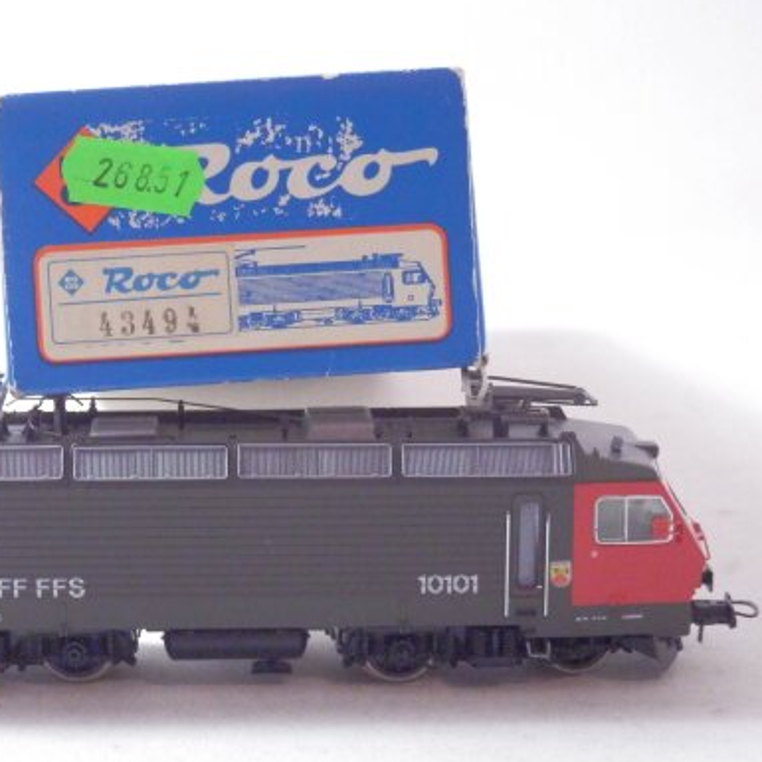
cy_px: 433
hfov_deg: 19.0
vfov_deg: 19.1
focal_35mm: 91
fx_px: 2266
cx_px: 218
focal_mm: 11.9
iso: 1600
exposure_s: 1/160
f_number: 4.4
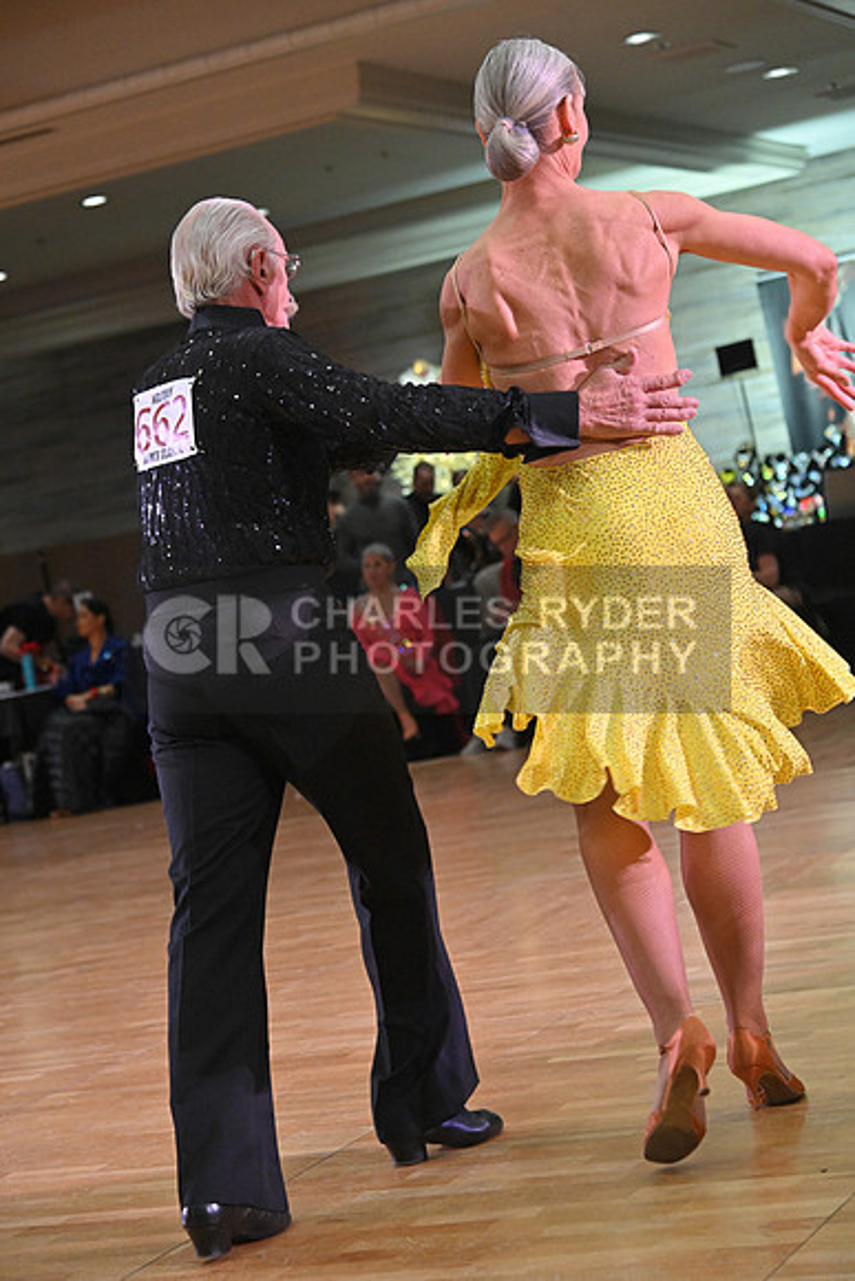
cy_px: 640
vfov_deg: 26.0
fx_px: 2777
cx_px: 428
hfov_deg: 17.5
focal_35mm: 78
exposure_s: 1/400
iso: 4000
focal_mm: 78
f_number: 5
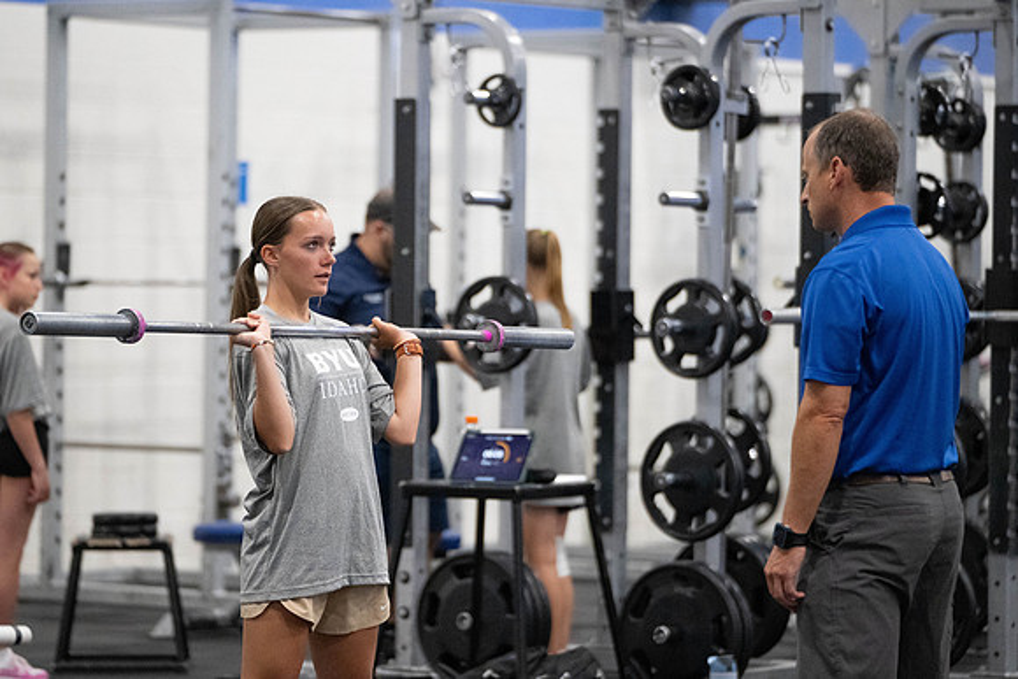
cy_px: 361
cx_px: 508
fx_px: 4538
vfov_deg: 8.6
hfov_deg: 12.8
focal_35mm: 160
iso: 6400
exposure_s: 1/320
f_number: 2.8
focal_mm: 140
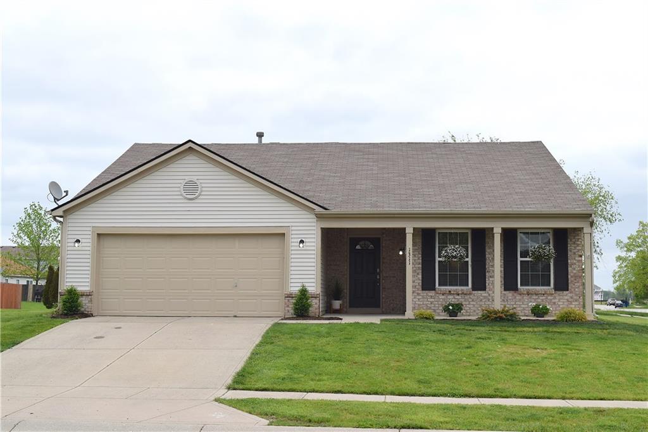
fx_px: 918
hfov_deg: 38.9
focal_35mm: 51
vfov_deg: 26.5
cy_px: 216
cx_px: 324
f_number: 9
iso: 200
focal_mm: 34
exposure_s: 1/320
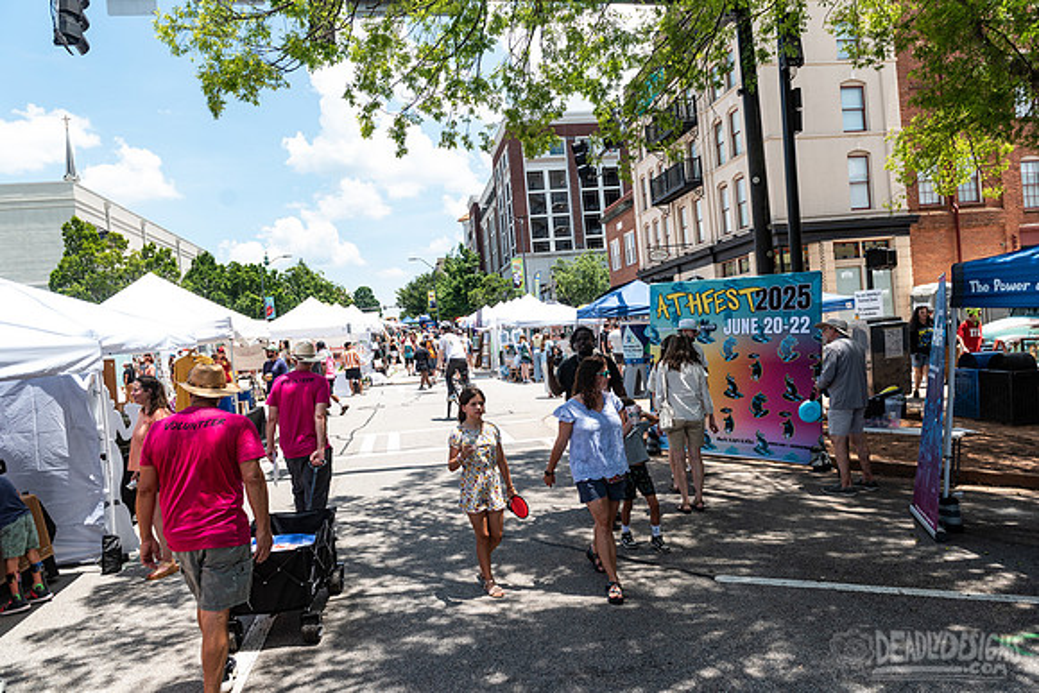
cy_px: 346
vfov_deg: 53.2
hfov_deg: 73.7
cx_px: 520
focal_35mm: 24
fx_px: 693
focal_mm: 24
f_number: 4.5
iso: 320
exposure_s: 1/1000
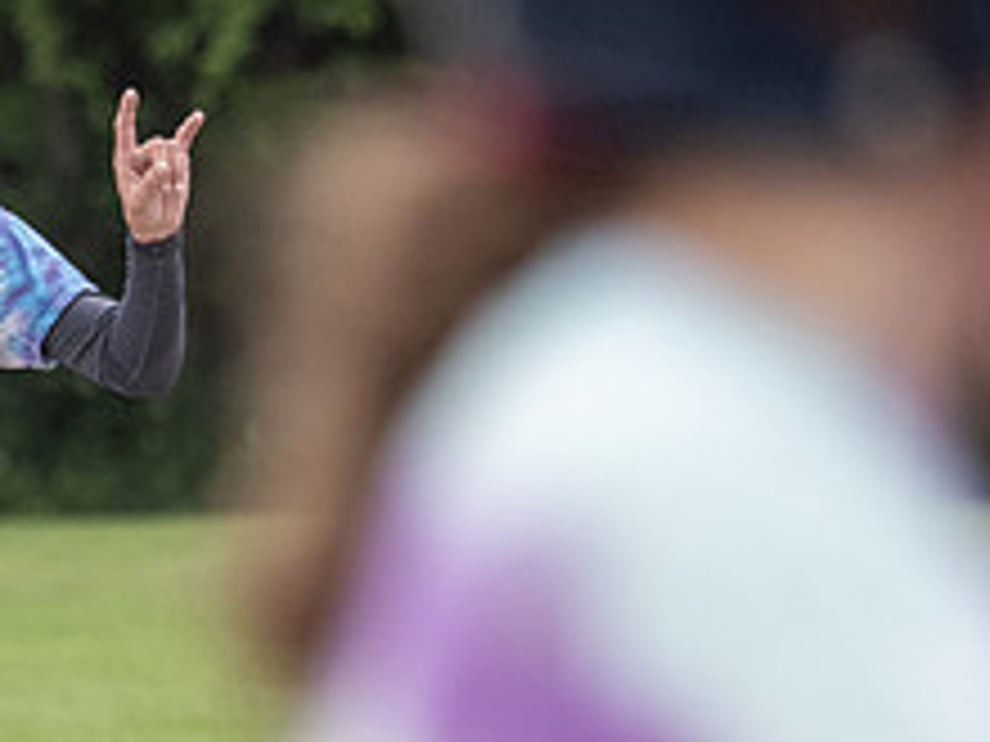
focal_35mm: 791
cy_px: 465
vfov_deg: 1.9
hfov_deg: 2.5
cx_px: 36
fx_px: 22622
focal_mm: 150
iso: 1000
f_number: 2.8
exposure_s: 1/2000
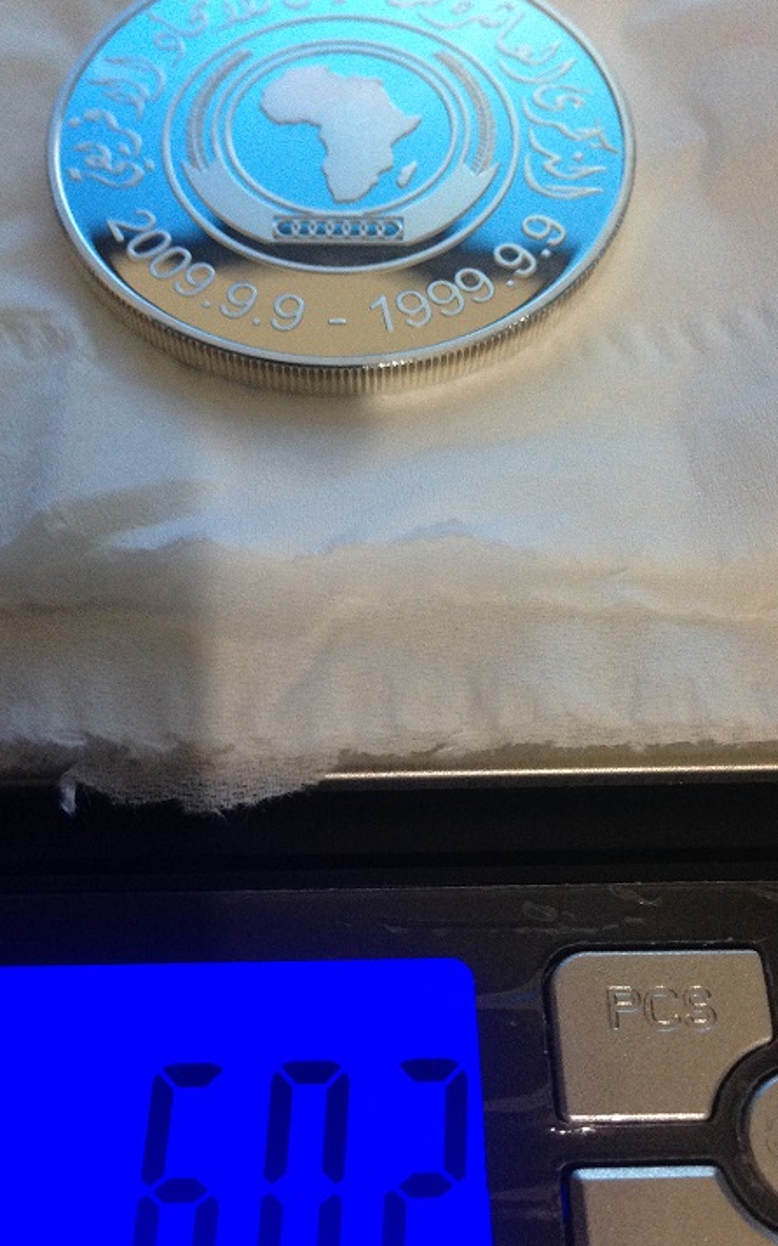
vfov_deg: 49.3
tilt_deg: -60.4
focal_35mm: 40
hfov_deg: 31.9
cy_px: 623
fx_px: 1358
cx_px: 340
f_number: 2.4
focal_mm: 4.12
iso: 250
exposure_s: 1/20
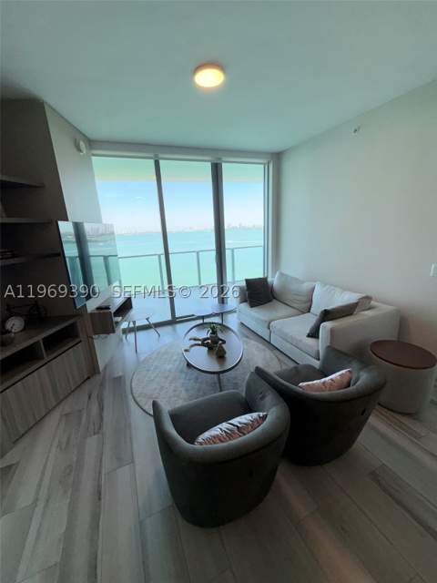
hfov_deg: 85.7
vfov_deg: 102.1
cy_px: 292
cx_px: 218
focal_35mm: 14
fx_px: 236
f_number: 2.2
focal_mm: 2.22
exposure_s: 1/151
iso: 64
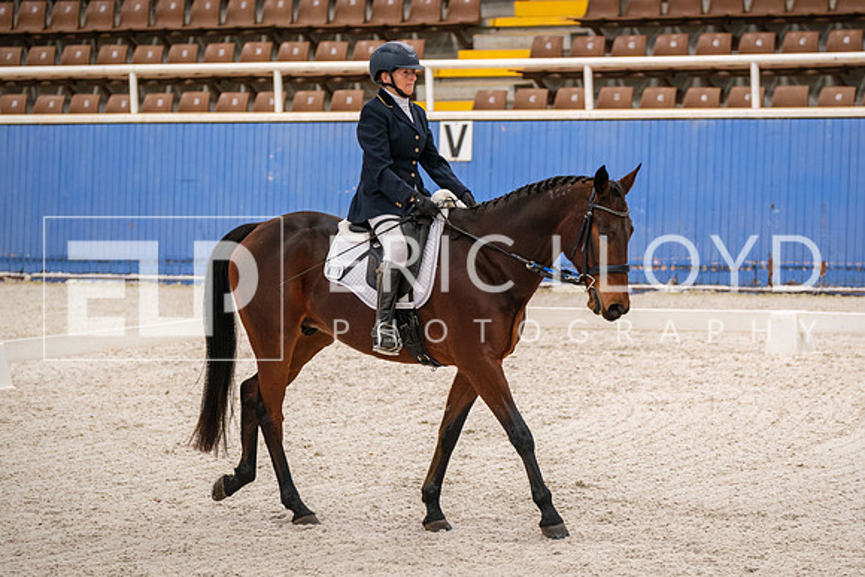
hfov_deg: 11.2
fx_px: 4424
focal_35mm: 184
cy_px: 307
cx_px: 466
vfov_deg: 7.5
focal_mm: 110.6
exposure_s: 1/640
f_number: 3.2
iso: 2000
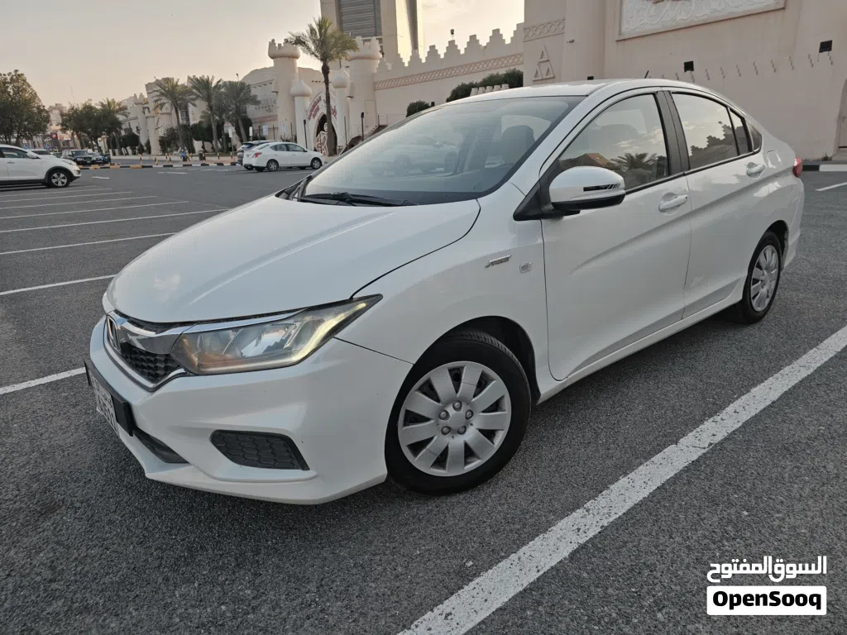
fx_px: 563
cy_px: 318
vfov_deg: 58.9
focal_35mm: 23
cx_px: 424
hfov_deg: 73.9
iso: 10
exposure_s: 1/215
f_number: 1.7
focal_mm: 6.3
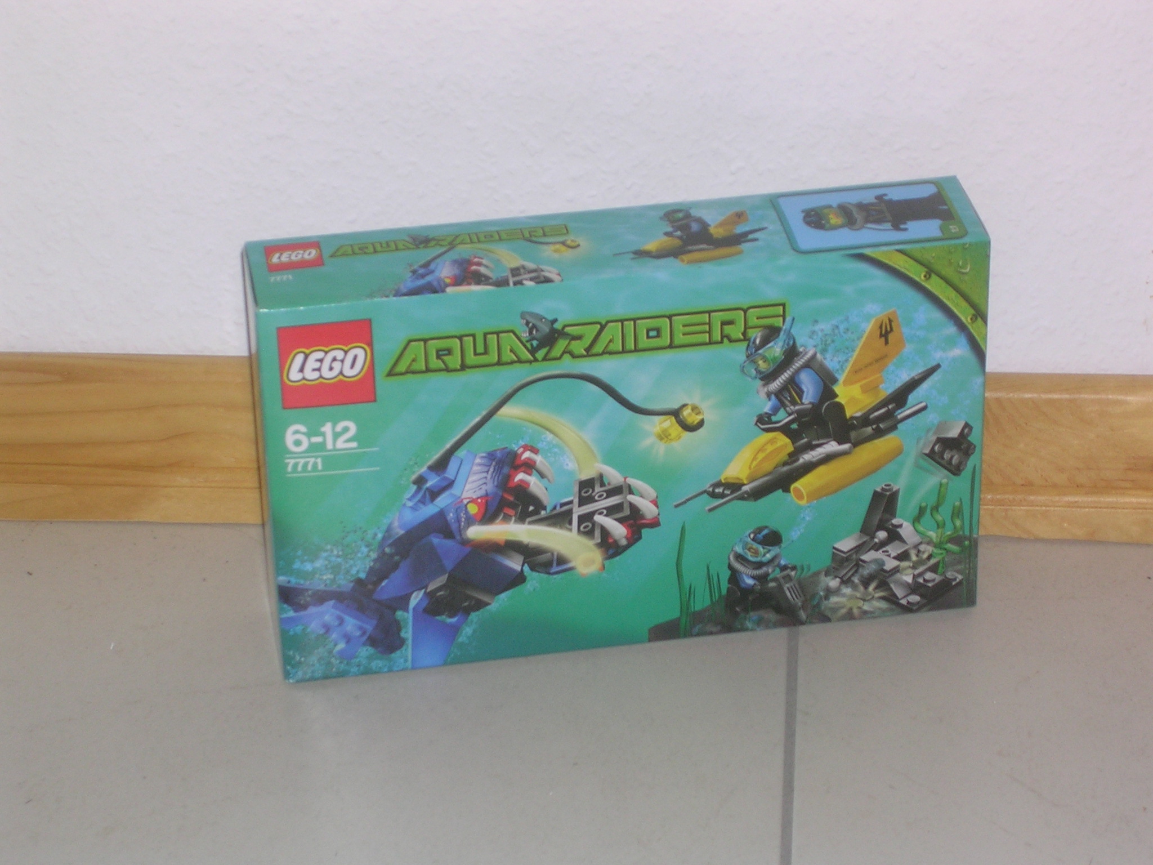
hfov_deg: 17.1
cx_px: 576
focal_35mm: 115
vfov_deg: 12.9
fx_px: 3830
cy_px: 432
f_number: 4.9
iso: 50
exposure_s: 1/60.1
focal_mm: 17.4
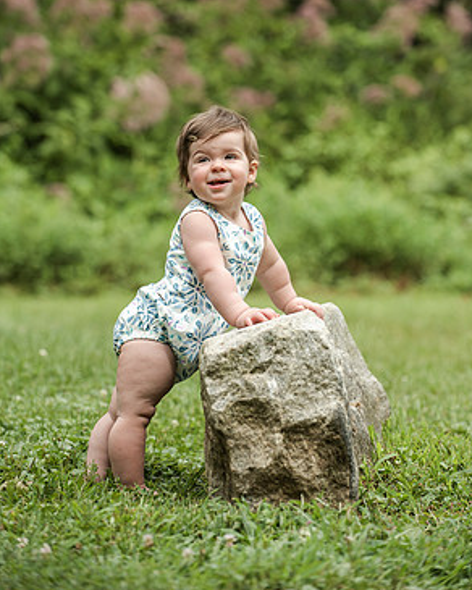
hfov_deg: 9.9
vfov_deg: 12.4
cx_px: 241
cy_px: 228
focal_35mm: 156
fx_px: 2724
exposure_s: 1/3200
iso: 640
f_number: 4
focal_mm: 135
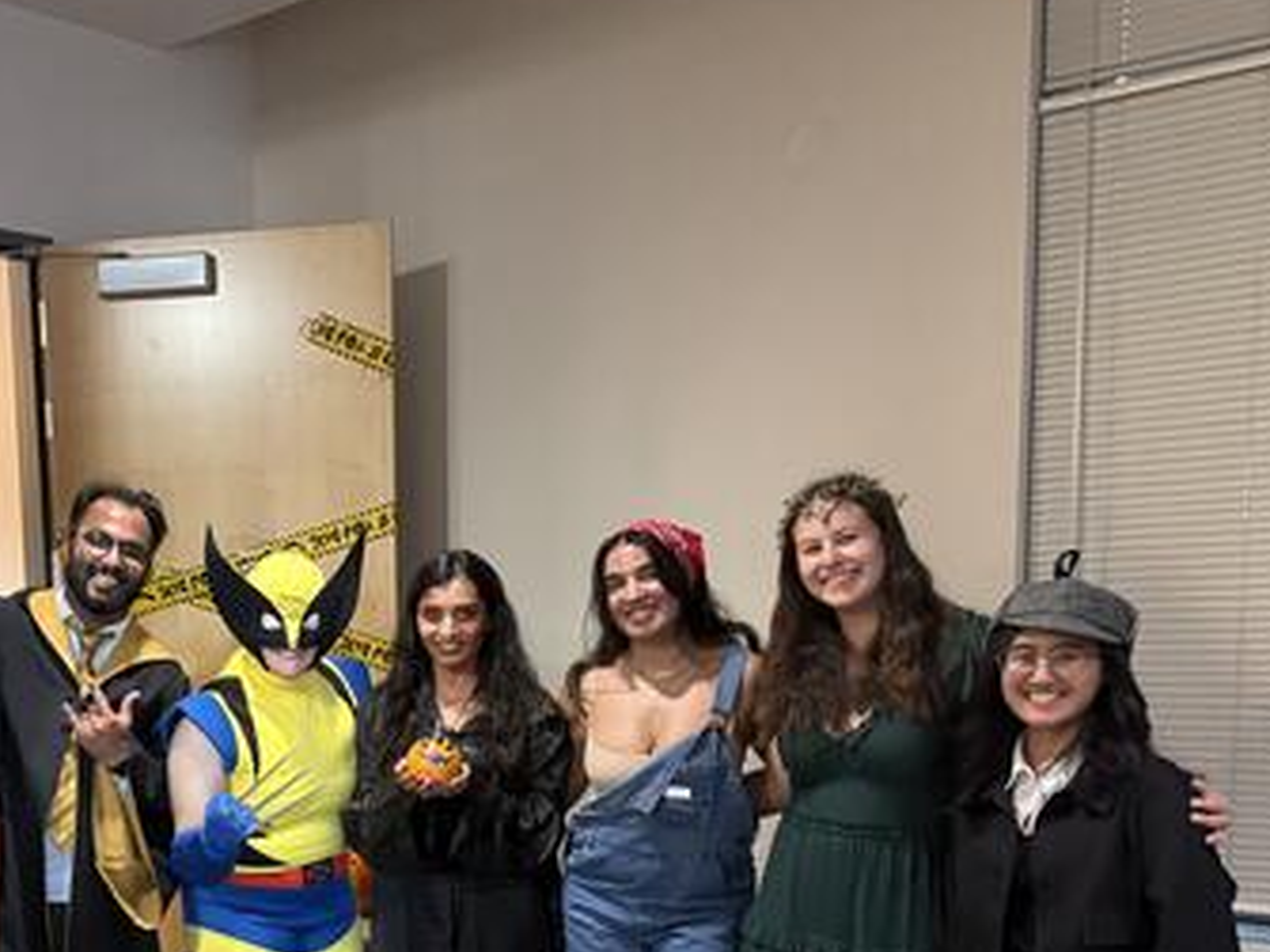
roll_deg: +1.2
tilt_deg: -6.4
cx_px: 250
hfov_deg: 41.9
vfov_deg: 32.4
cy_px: 796
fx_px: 1577
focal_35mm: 43
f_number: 1.78
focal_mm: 6.76
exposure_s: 1/30
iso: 1000
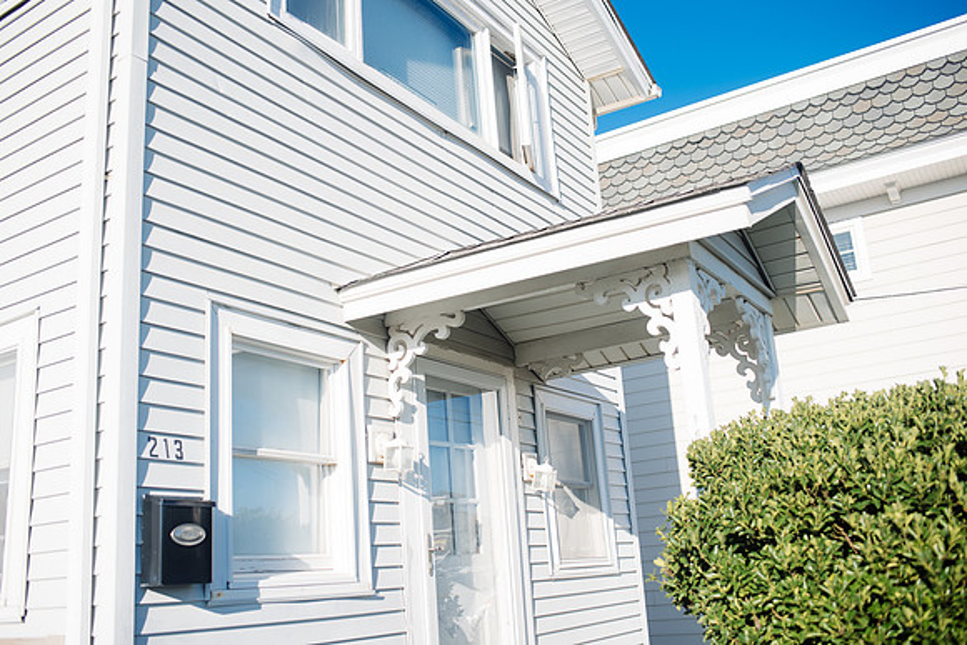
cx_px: 484
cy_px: 322
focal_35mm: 35
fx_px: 940
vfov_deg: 37.9
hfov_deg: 54.4
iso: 100
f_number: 2.8
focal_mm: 35
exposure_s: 1/1250
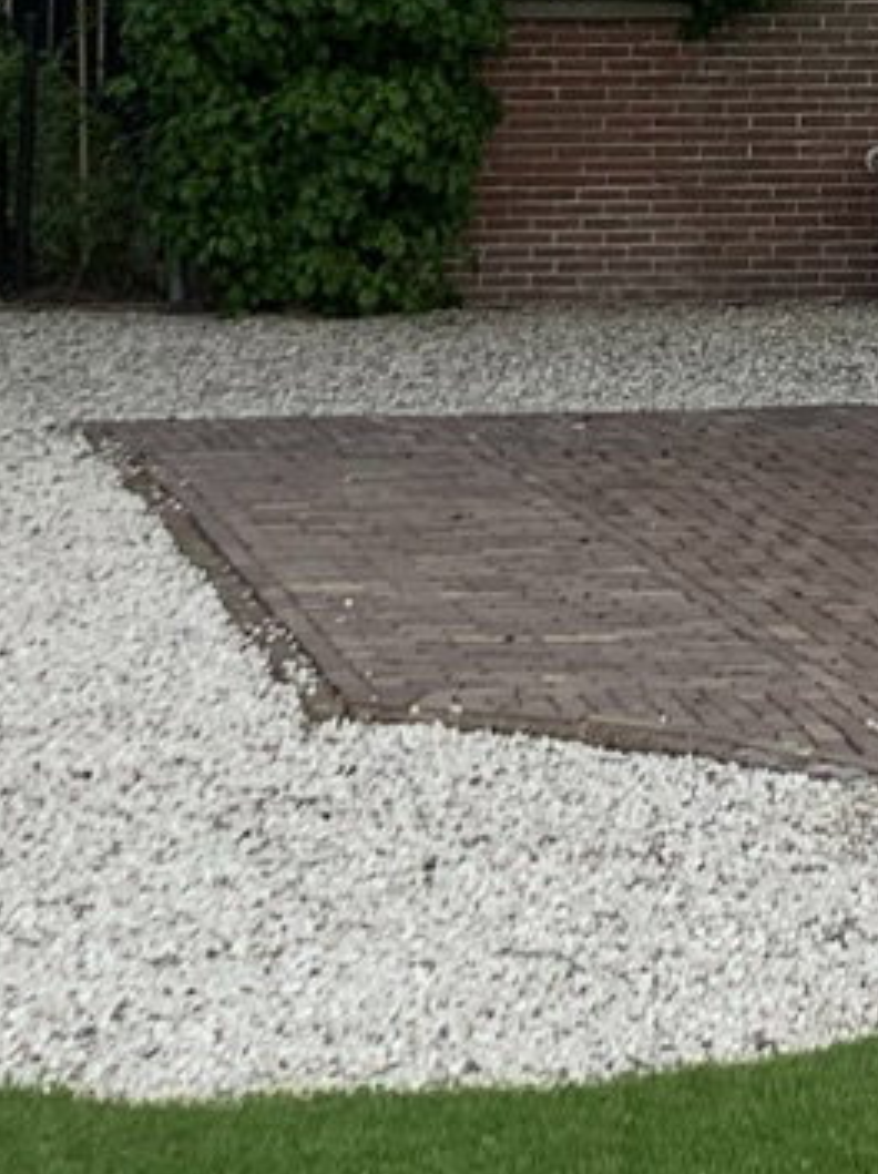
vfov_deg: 13.0
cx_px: 442
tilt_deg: -2.5
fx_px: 5116
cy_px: 193
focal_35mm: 151
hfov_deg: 9.8
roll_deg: -1.2
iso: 25
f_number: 1.8
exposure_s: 1/2075
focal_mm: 4.25
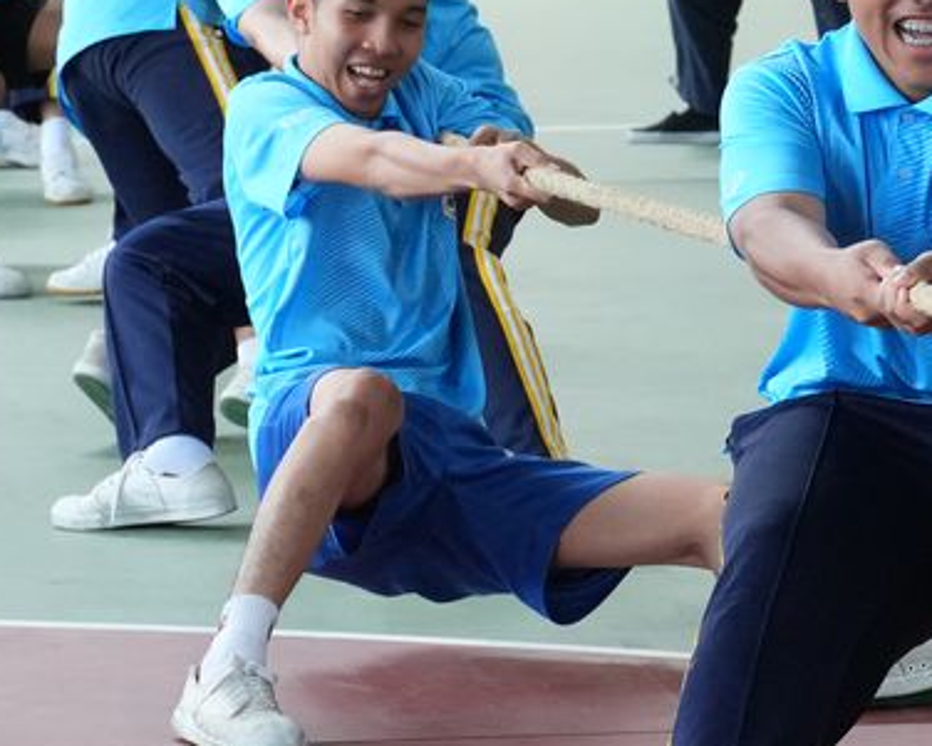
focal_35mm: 278
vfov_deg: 5.6
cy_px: 344
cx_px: 566
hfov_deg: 7.0
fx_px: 7670
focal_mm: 66
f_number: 5.6
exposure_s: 1/500
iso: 3200
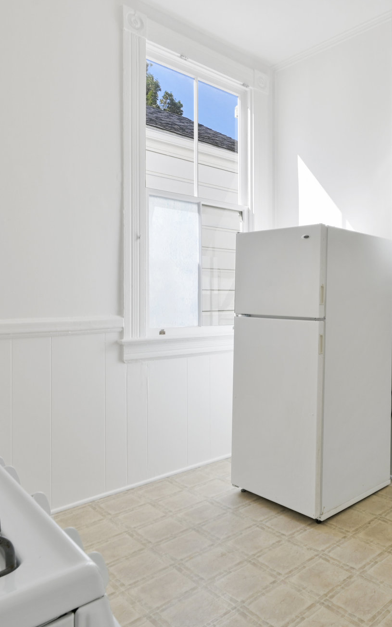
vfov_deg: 70.9
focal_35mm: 26
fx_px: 441
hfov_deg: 43.1
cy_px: 318
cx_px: 366
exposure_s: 1/125
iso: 400
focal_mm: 16.5
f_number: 11
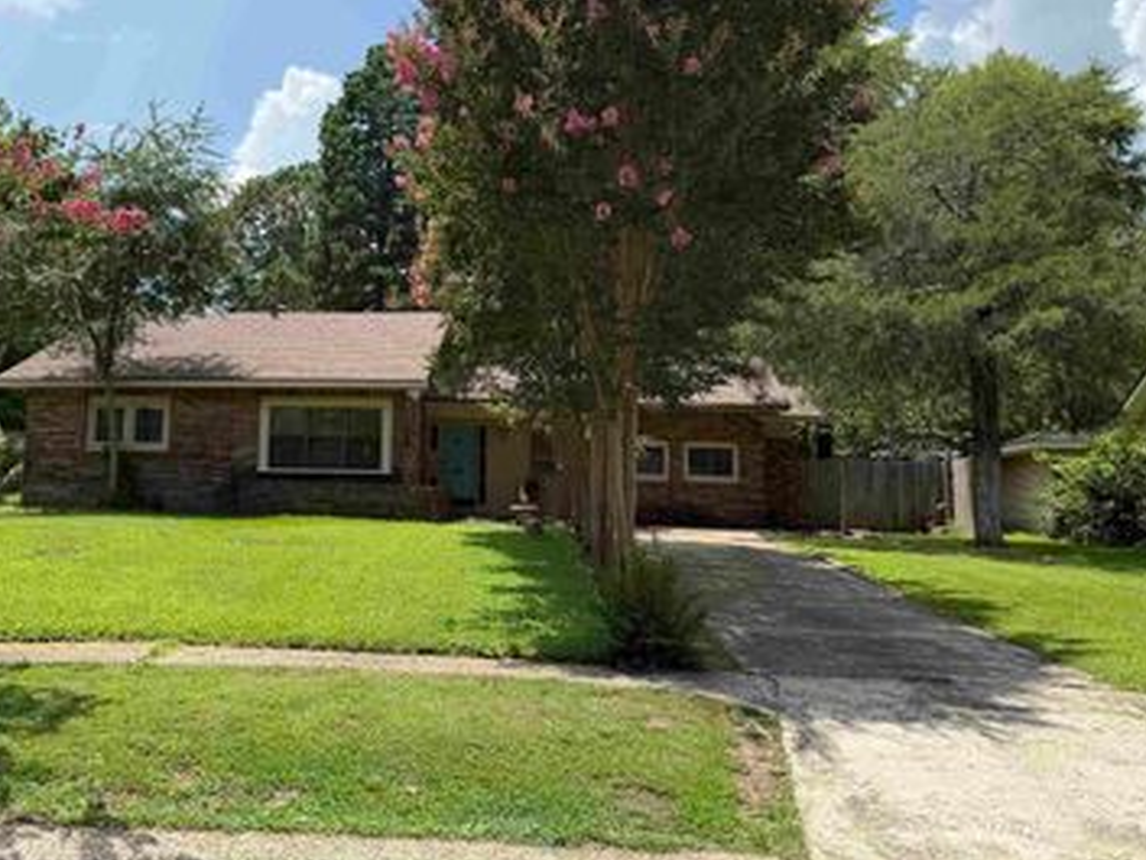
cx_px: 367
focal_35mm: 34
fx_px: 1126
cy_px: 342
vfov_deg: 41.6
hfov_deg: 52.7
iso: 80
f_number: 1.78
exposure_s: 1/3759
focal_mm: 6.76
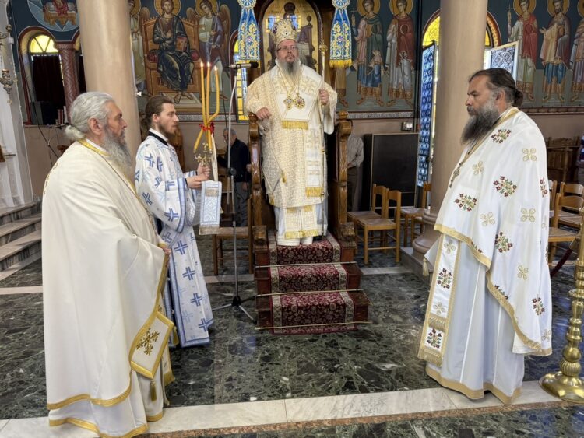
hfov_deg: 71.6
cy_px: 219
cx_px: 292
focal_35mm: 24
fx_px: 405
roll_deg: +1.2
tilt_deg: -11.1
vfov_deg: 56.8
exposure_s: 1/50
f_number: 1.78
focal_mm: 6.76
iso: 200
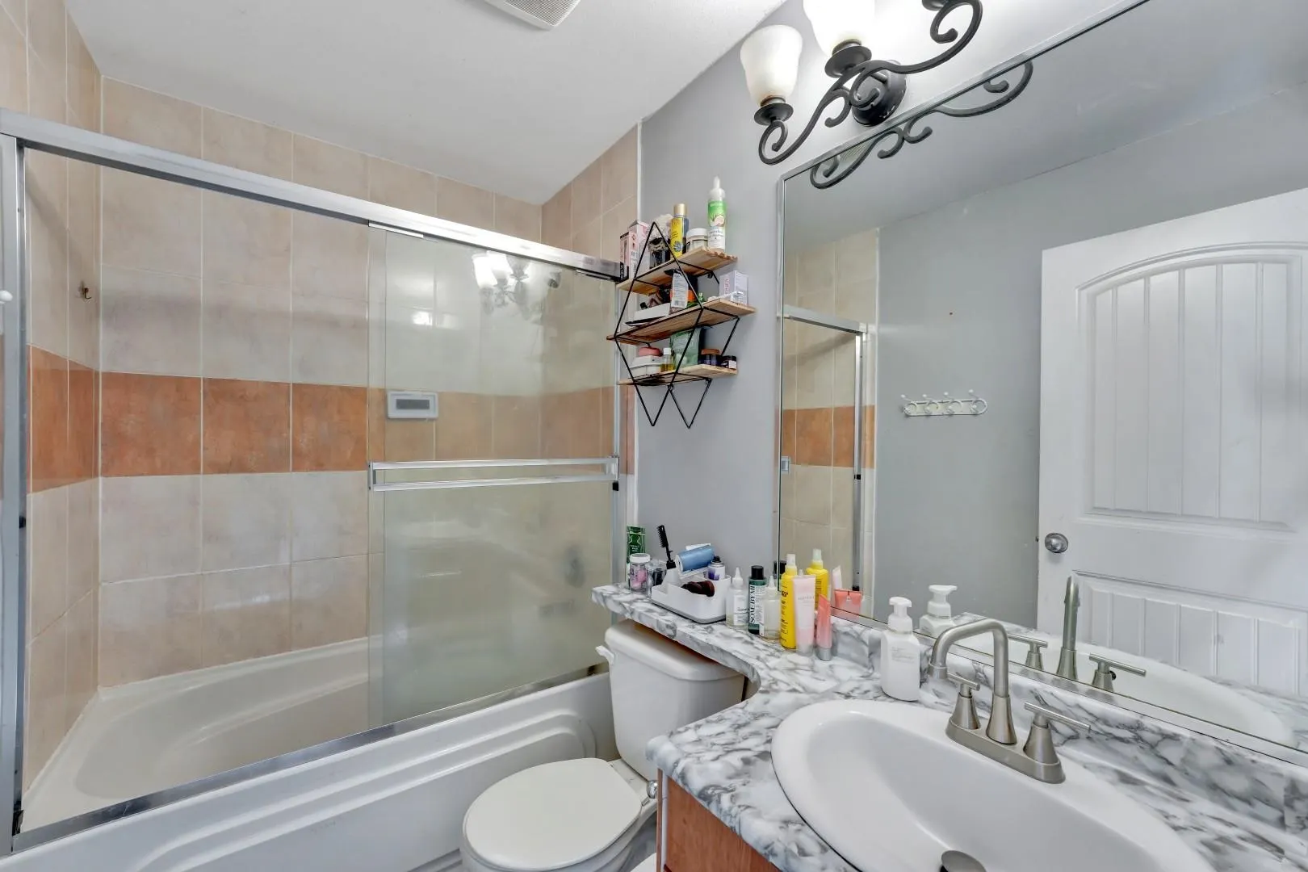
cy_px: 436
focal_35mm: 14
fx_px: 509
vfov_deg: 81.2
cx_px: 654
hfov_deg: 104.3
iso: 400
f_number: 8
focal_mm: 14
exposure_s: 1/8
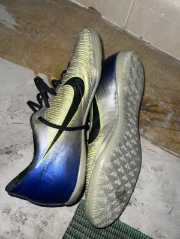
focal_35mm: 26
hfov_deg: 53.1
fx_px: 180
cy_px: 120
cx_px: 90
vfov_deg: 67.3
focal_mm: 5.7
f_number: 1.5
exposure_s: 1/33
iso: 50
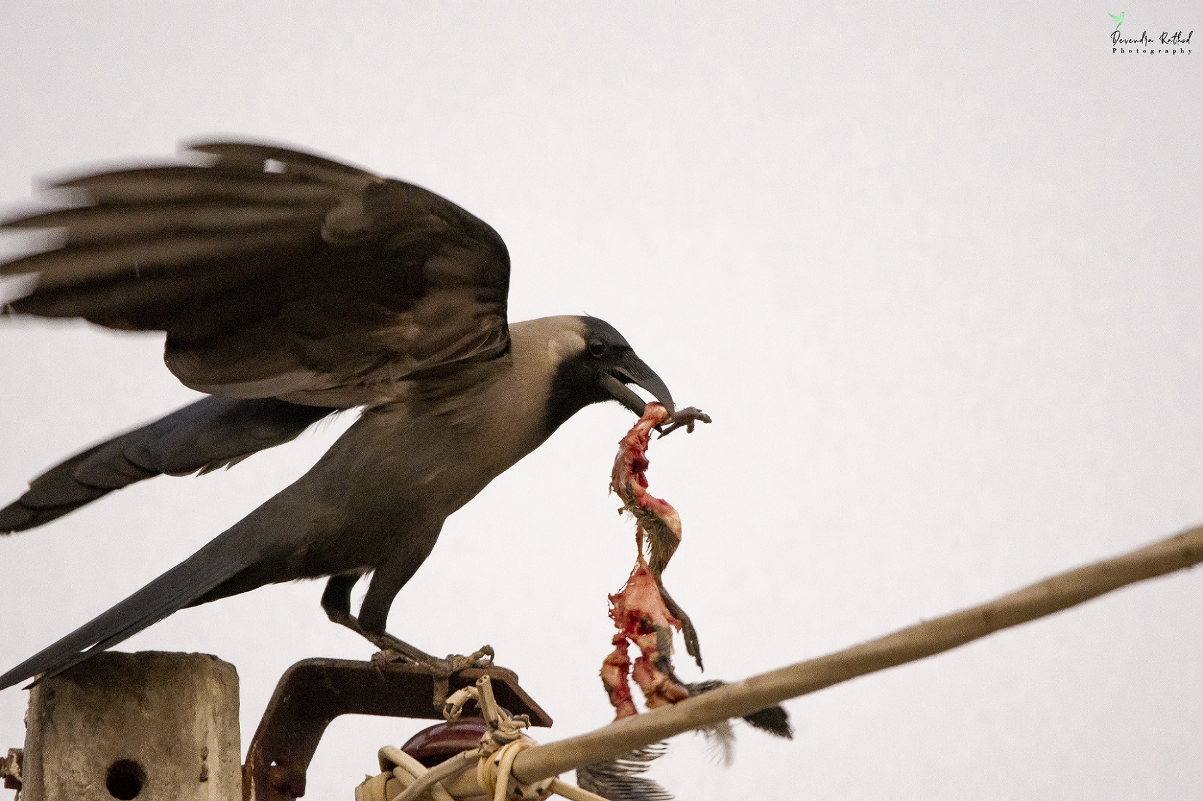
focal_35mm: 900
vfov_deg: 1.5
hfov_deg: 2.3
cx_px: 602
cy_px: 400
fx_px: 30063
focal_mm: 600
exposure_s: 1/400
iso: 2500
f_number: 6.3
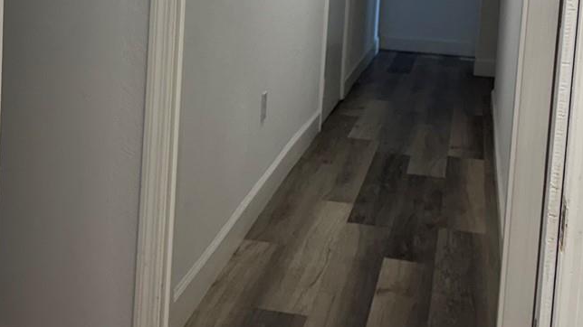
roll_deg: -3.5
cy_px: 14
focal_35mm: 65
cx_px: 229
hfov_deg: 32.3
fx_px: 1005
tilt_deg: -7.3
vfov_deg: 18.1
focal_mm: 6.76
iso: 125
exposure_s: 1/120
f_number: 1.78
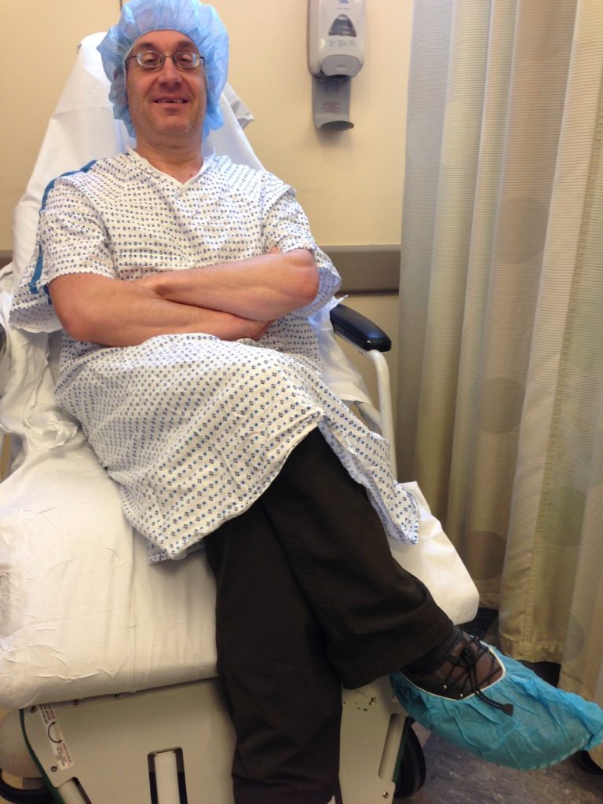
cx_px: 302
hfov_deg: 42.9
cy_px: 402
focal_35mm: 33
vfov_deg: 55.4
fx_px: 766
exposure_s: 1/20
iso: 80
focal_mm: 4.12
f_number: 2.4
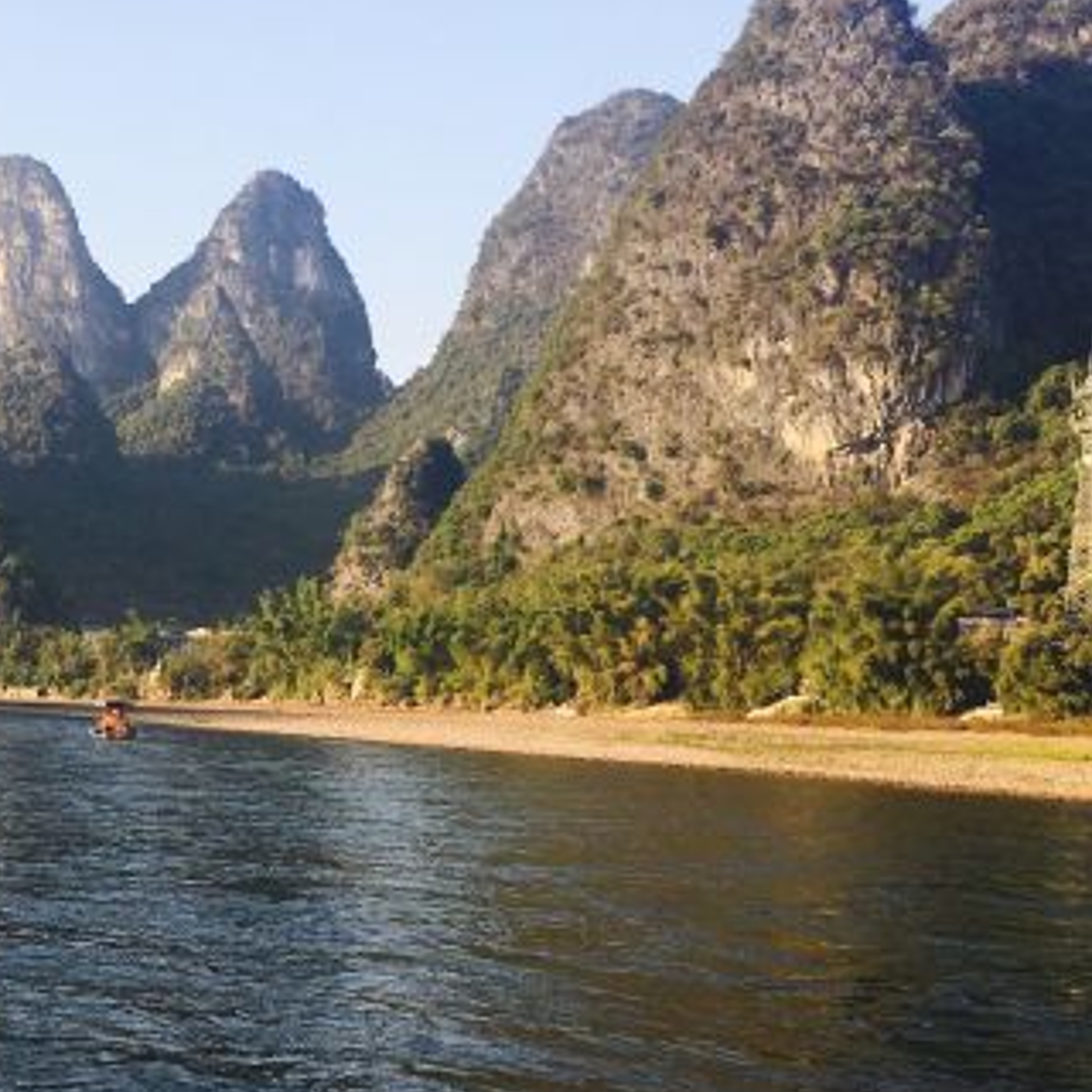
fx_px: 1999
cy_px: 667
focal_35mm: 56
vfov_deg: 30.5
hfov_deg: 28.7
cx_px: 0
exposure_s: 1/596
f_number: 2.2
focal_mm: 4.15
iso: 25
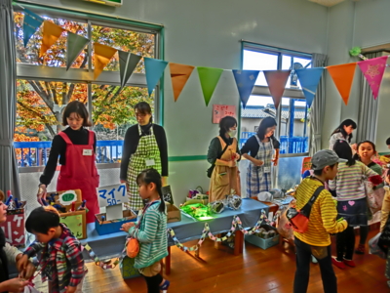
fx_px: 270
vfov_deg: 56.8
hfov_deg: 71.6
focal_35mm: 24
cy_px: 146
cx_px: 195
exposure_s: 1/80
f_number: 3
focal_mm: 4.24
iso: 80
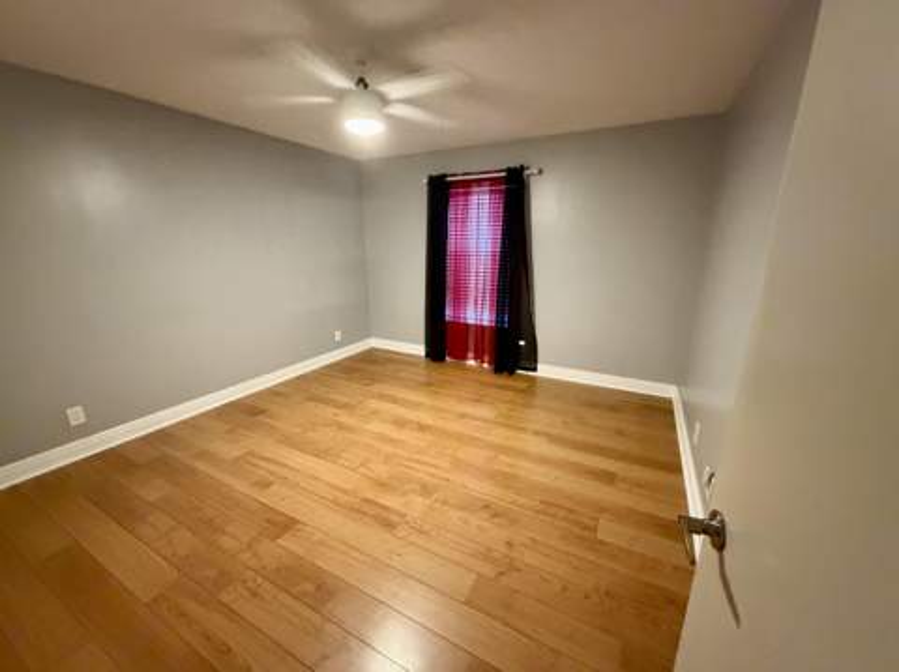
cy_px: 336
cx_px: 450
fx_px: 363
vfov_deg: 85.6
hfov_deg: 102.1
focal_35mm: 14
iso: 1250
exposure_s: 1/60
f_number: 2.2
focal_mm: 2.22
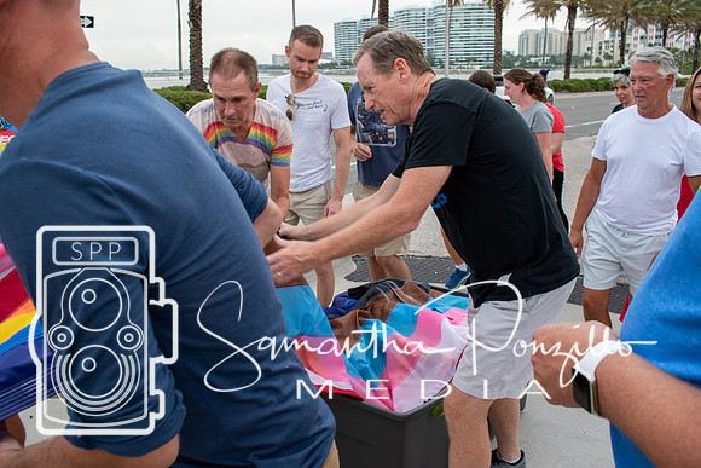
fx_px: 584
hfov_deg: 61.9
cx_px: 350
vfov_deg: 43.6
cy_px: 234
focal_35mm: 30
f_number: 6.3
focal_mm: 20
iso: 400
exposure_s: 1/160
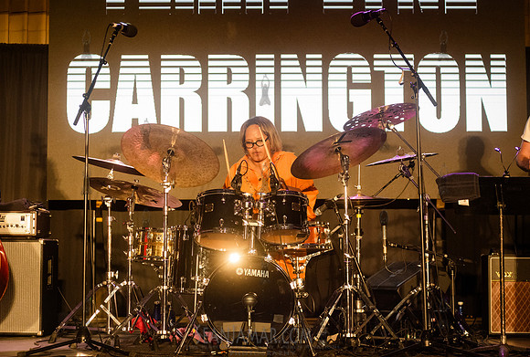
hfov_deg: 24.2
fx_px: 1237
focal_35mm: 84
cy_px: 172
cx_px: 267
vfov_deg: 16.4
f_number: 4
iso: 6400
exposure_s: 1/1250
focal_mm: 80
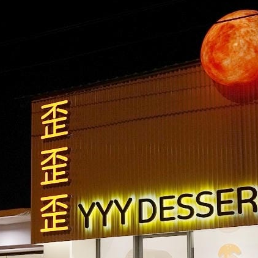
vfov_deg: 19.8
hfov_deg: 19.9
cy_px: 198
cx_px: 152
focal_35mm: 87
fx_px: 734
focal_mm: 36
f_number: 2.8
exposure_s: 1/160
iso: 2000
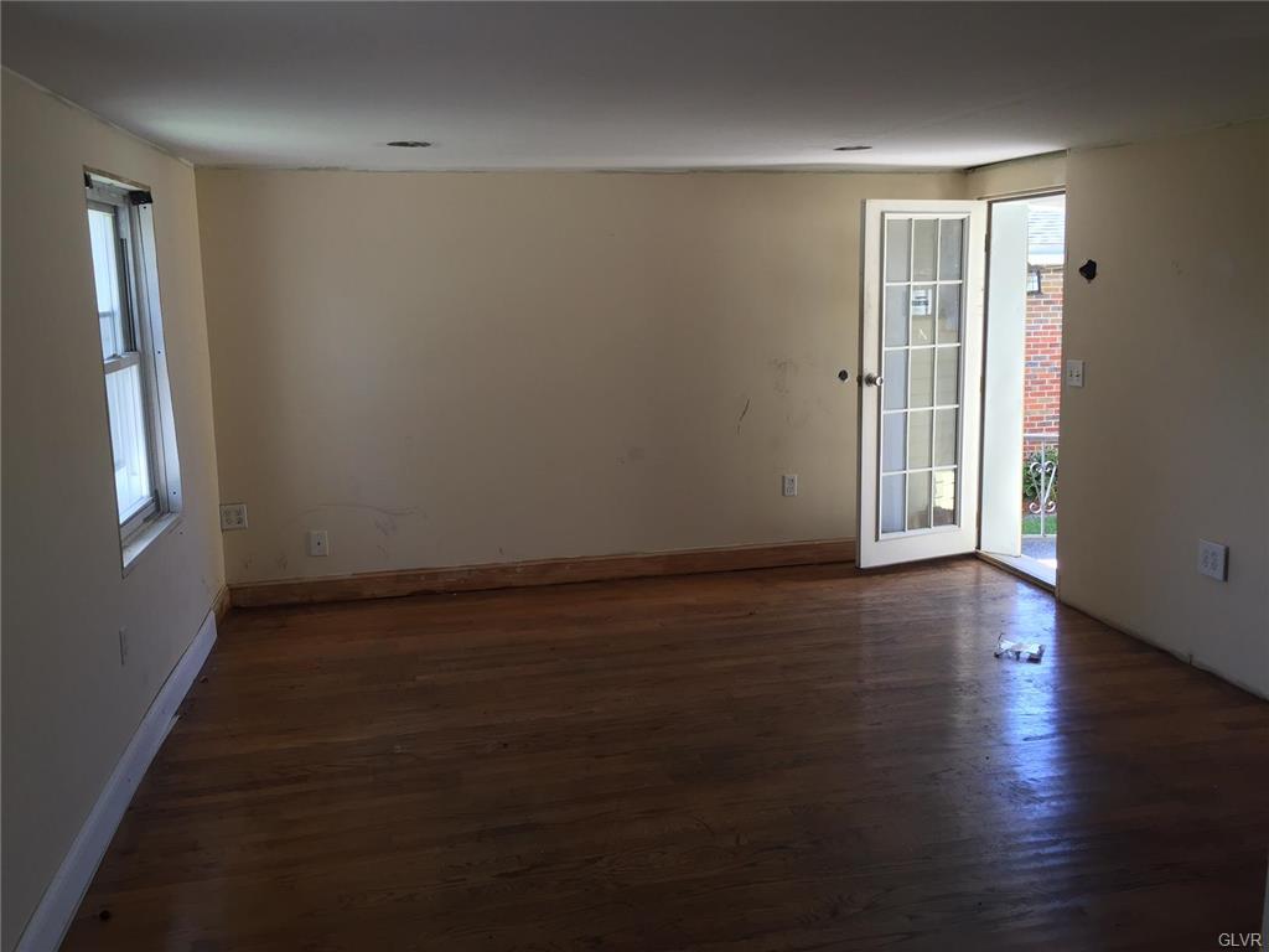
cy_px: 476
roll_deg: +0.0
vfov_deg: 48.2
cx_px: 634
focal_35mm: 29
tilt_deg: -8.1
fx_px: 1063
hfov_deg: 61.7
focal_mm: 4.15
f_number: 2.2
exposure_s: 1/120
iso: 50
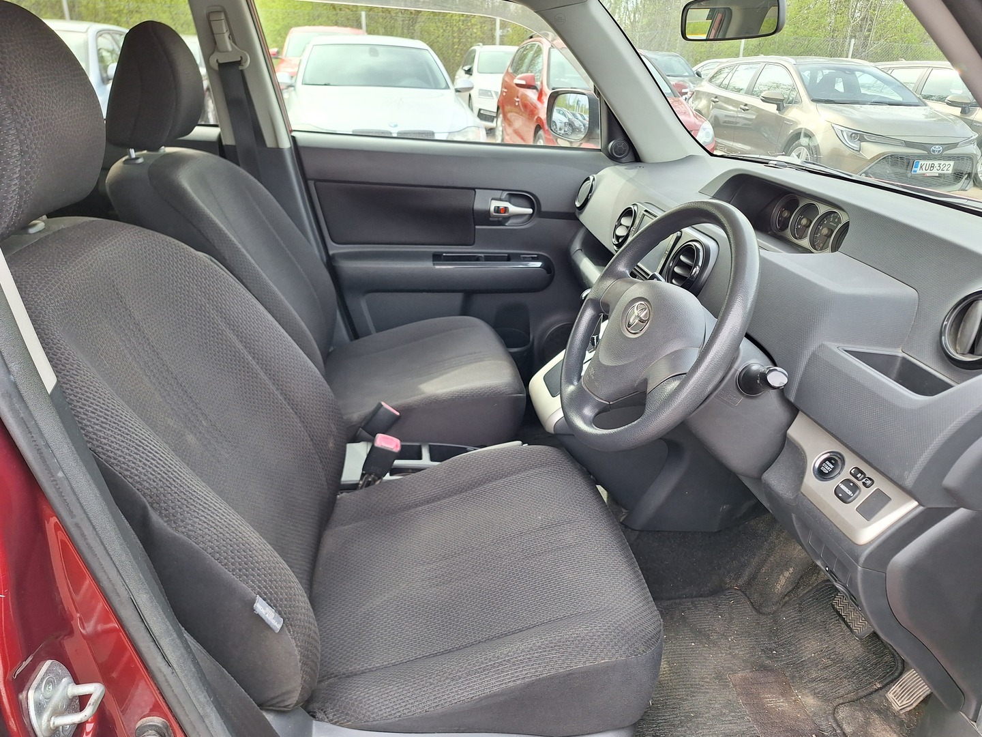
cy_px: 368
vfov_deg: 58.9
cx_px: 491
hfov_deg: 73.9
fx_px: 652
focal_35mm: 23
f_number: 1.8
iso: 40
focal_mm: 5.54
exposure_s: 1/152
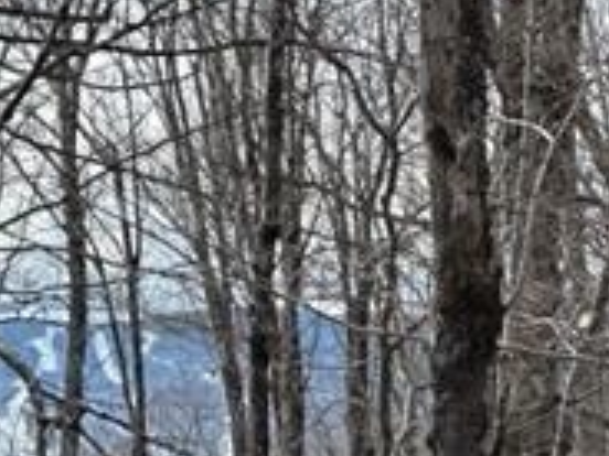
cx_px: -60
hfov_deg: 7.3
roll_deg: +0.6
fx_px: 4715
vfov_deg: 5.5
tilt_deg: +0.2
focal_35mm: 268
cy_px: 486
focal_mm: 9
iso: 32
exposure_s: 1/389
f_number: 2.8
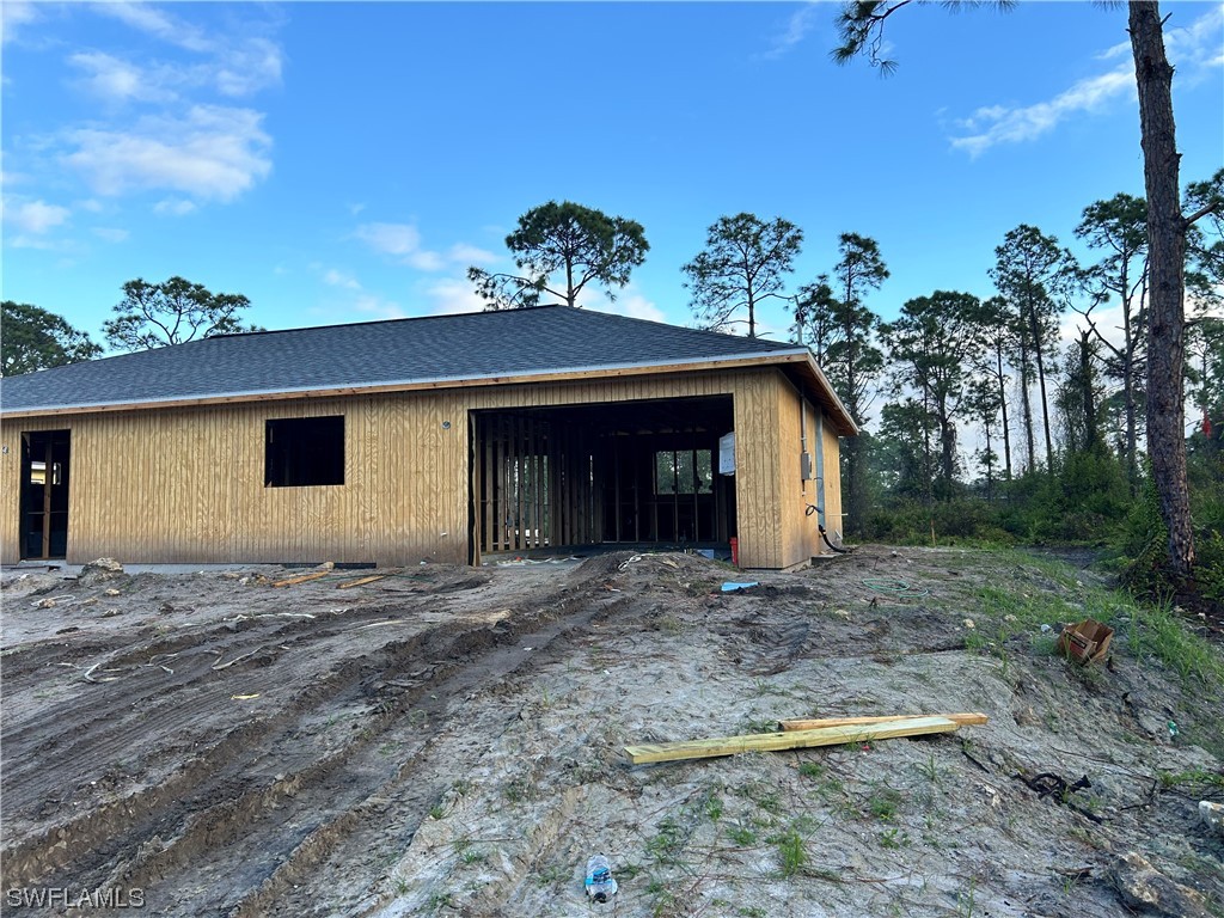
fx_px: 919
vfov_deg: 53.1
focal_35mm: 26
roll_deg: +2.2
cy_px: 459
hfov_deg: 67.3
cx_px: 612
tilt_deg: +5.6
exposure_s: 1/1009
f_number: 1.5
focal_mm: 5.7
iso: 50
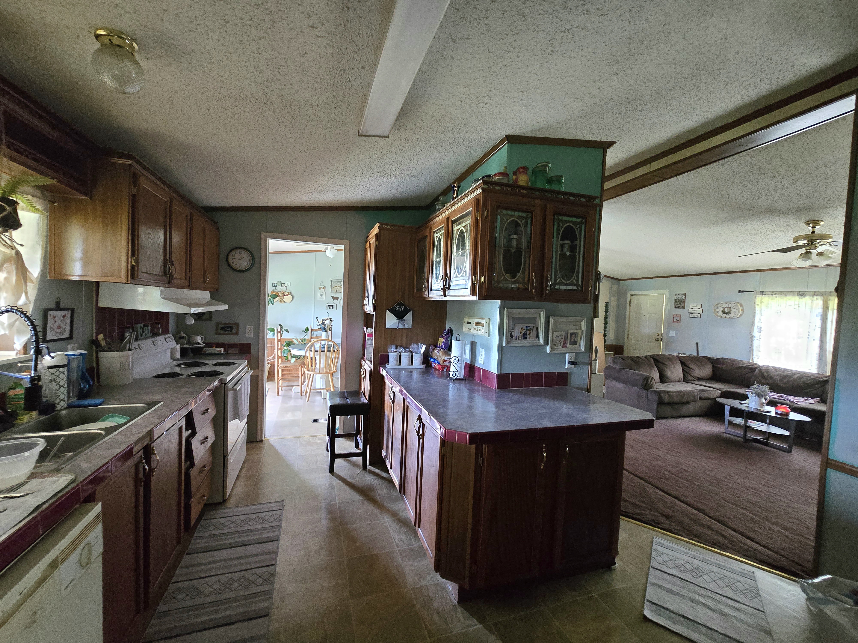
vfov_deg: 89.9
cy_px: 322
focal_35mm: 13
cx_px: 429
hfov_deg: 106.2
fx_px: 322
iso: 1000
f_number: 2.2
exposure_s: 1/60.2
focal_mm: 2.2
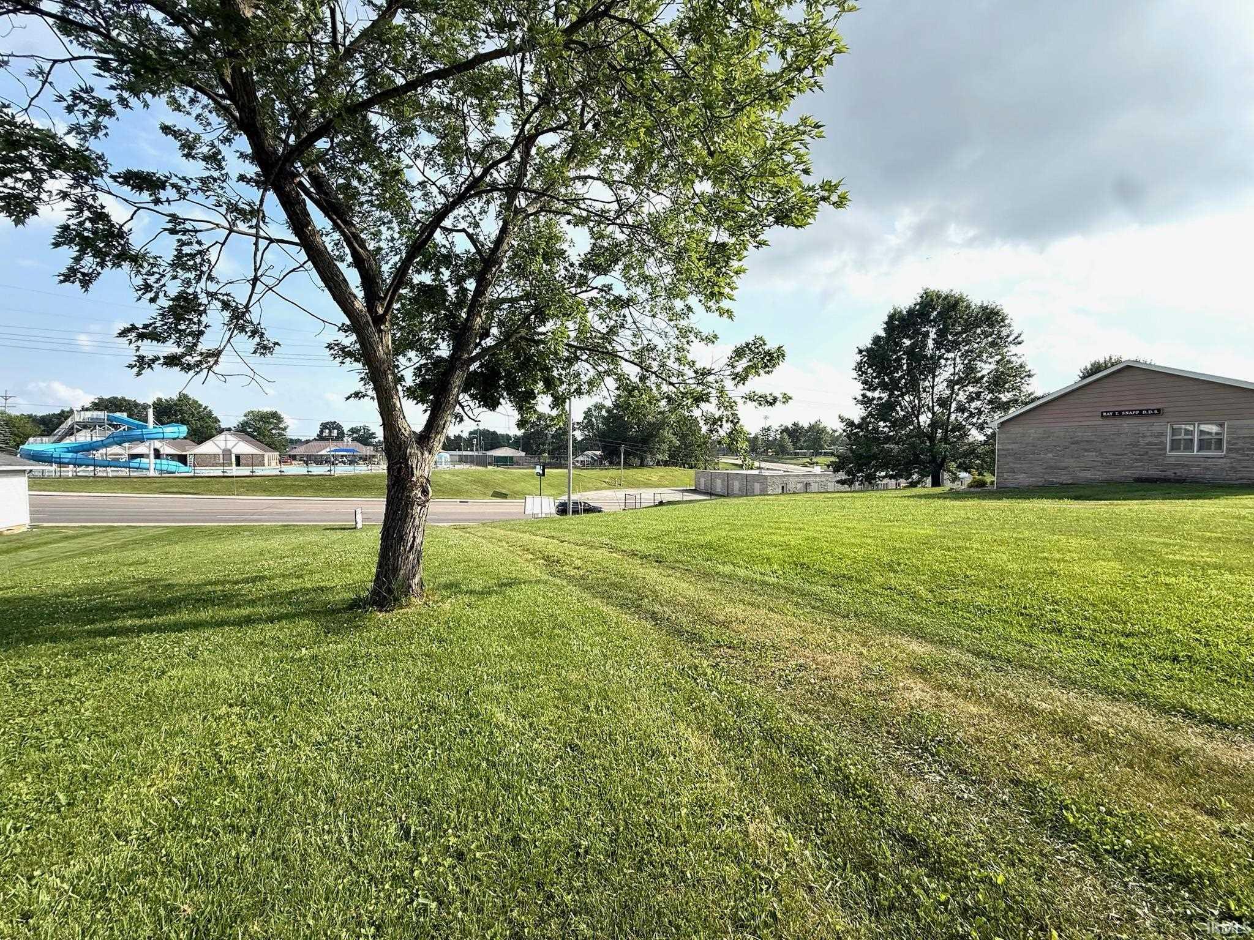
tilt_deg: -0.4
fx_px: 507
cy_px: 470
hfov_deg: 102.1
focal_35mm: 14
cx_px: 627
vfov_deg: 85.7
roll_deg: -0.3
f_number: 2.2
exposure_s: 1/1312
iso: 50
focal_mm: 2.22
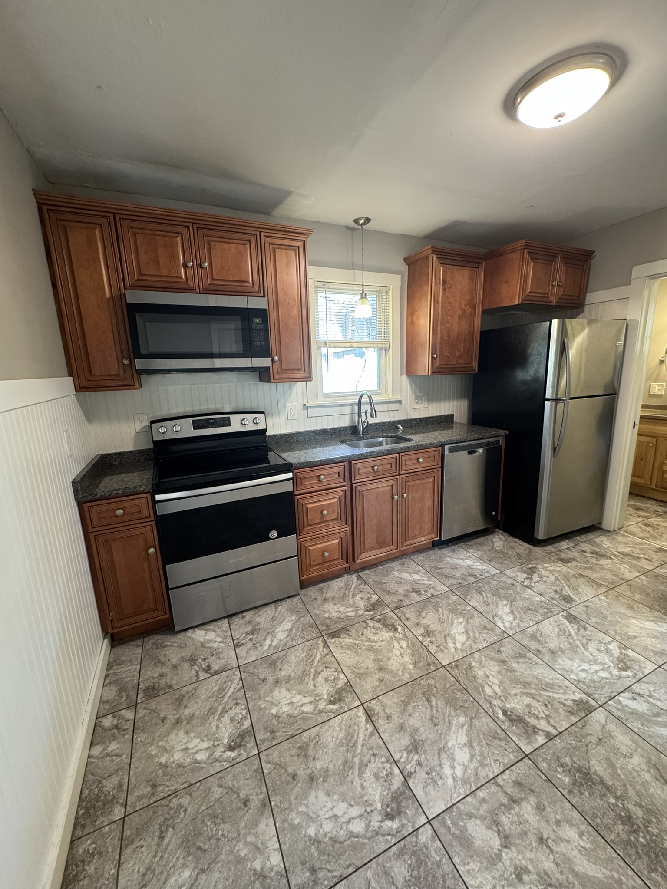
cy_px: 444
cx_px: 334
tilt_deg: -12.4
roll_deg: +2.5
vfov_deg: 102.1
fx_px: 360
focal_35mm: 14
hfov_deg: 85.7
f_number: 2.2
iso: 250
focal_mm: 2.22
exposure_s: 1/60
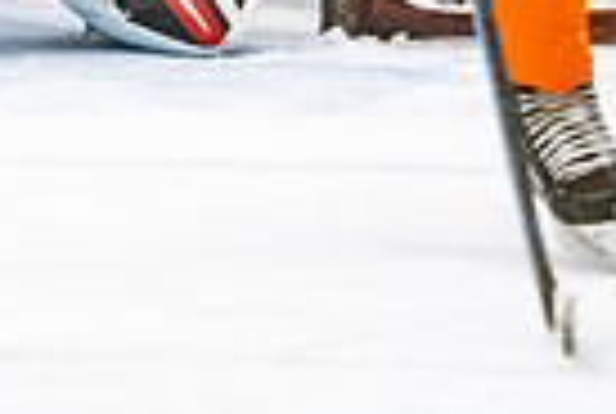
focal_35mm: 716
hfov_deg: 2.9
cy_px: -452
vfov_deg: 1.9
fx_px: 12278
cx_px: -190
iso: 2000
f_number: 2.8
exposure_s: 1/640
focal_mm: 160
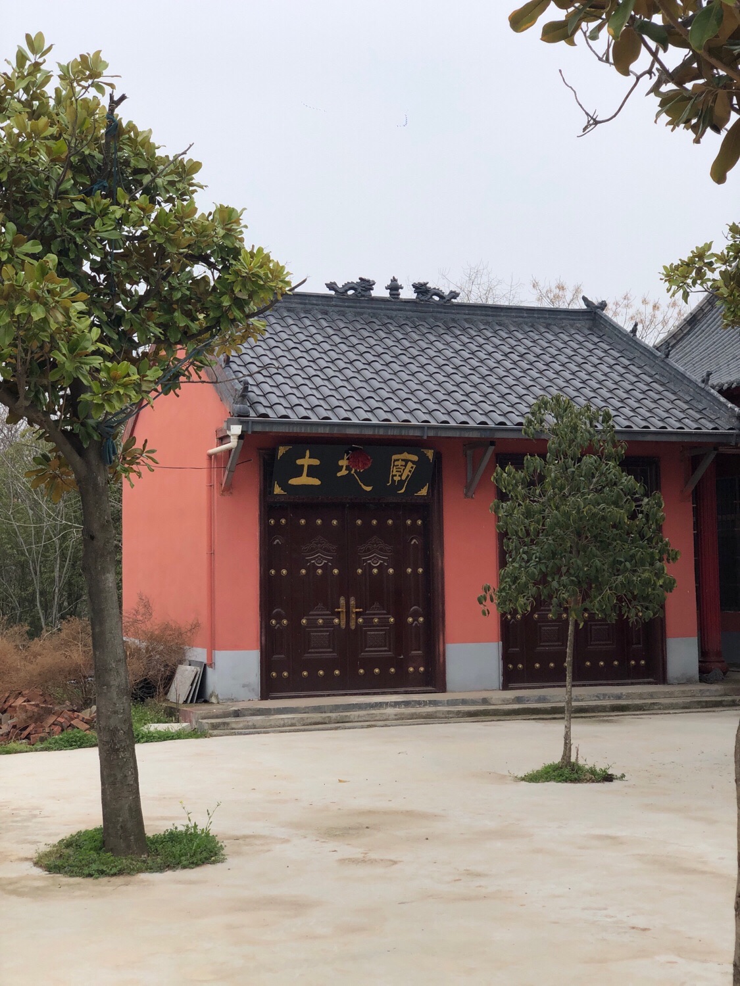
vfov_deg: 36.8
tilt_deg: +5.2
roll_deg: -1.0
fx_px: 1482
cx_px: 370
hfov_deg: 28.0
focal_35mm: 52
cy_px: 493
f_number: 2.4
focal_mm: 6
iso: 16
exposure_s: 1/372
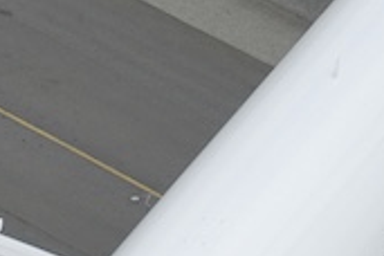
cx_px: 130
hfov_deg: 3.2
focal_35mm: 645
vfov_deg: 2.1
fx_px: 6879
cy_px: 558
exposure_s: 1/1250
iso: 80
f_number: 5
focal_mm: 138
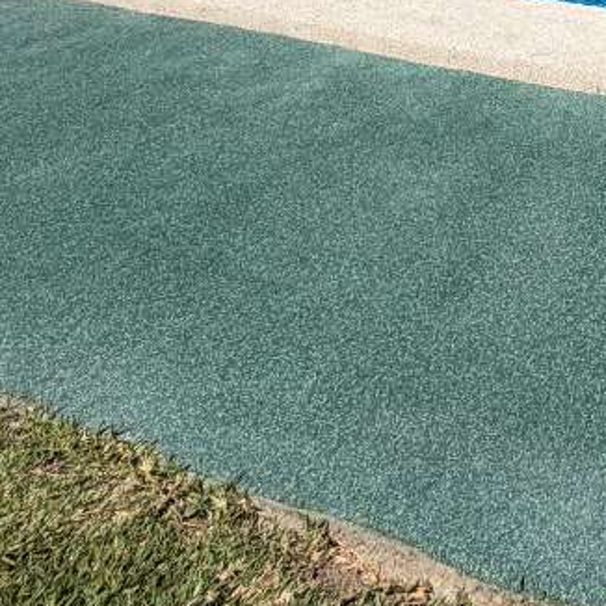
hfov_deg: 24.2
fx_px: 1129
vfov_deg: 23.4
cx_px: 889
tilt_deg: +0.4
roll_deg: -0.8
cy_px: -330
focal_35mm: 57
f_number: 2.2
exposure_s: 1/1464
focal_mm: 2.22
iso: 20
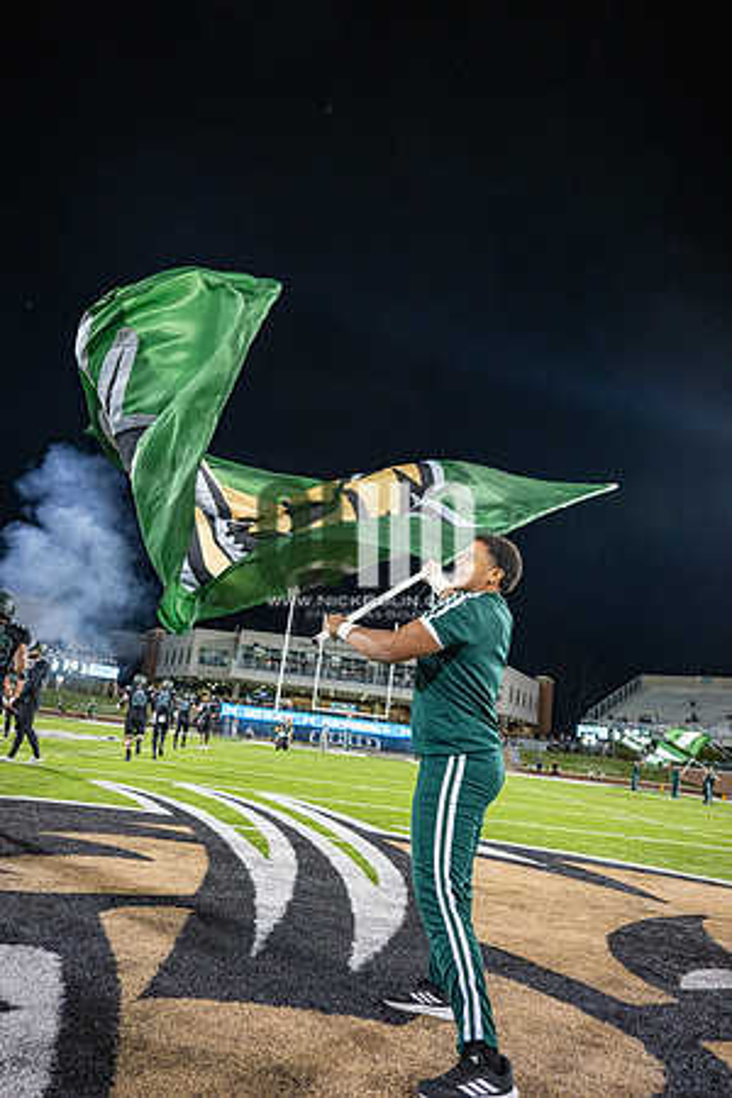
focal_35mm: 24
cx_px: 366
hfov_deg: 53.1
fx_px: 732
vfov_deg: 73.7
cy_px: 549
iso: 1250
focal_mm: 24
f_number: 3.2
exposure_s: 1/500
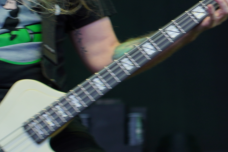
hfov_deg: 5.9
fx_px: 2210
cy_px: -26
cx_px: 248
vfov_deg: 3.9
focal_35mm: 349
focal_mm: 85
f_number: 4
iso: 160
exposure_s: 1/125
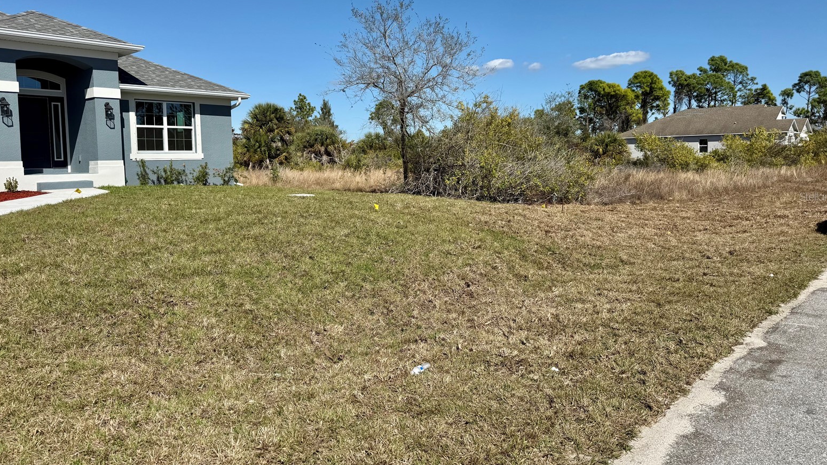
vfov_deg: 42.8
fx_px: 592
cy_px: 196
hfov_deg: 69.8
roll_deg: +1.0
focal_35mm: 27
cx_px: 423
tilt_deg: -3.4
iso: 80
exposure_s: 1/6711
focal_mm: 6.76
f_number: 1.78
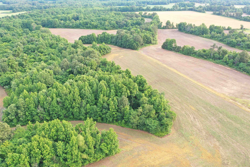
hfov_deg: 65.5
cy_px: 84
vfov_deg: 46.4
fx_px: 194
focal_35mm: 28
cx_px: 125
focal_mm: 10.26
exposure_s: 1/80
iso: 100
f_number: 3.5
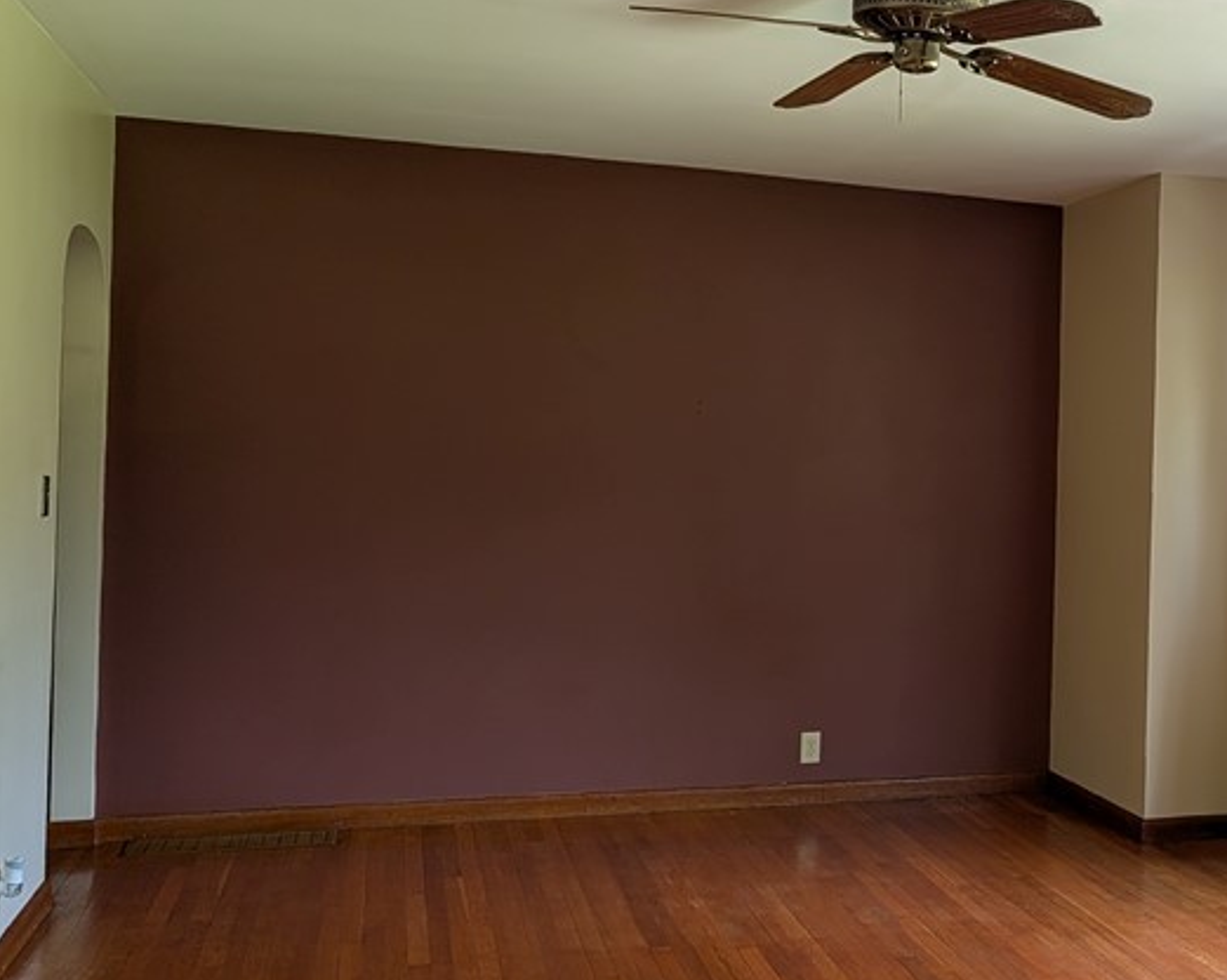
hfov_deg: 37.5
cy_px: 436
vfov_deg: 32.7
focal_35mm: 46
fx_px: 1669
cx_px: 1122
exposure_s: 1/1678
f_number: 1.68
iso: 21
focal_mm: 6.9
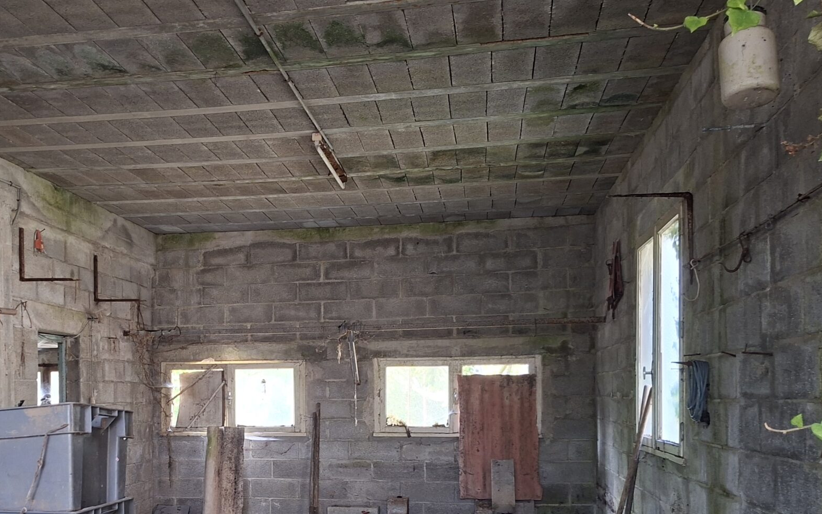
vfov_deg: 31.1
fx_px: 896
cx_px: 243
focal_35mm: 40
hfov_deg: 48.0
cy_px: 421
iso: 250
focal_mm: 5.54
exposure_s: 1/33
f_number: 1.8
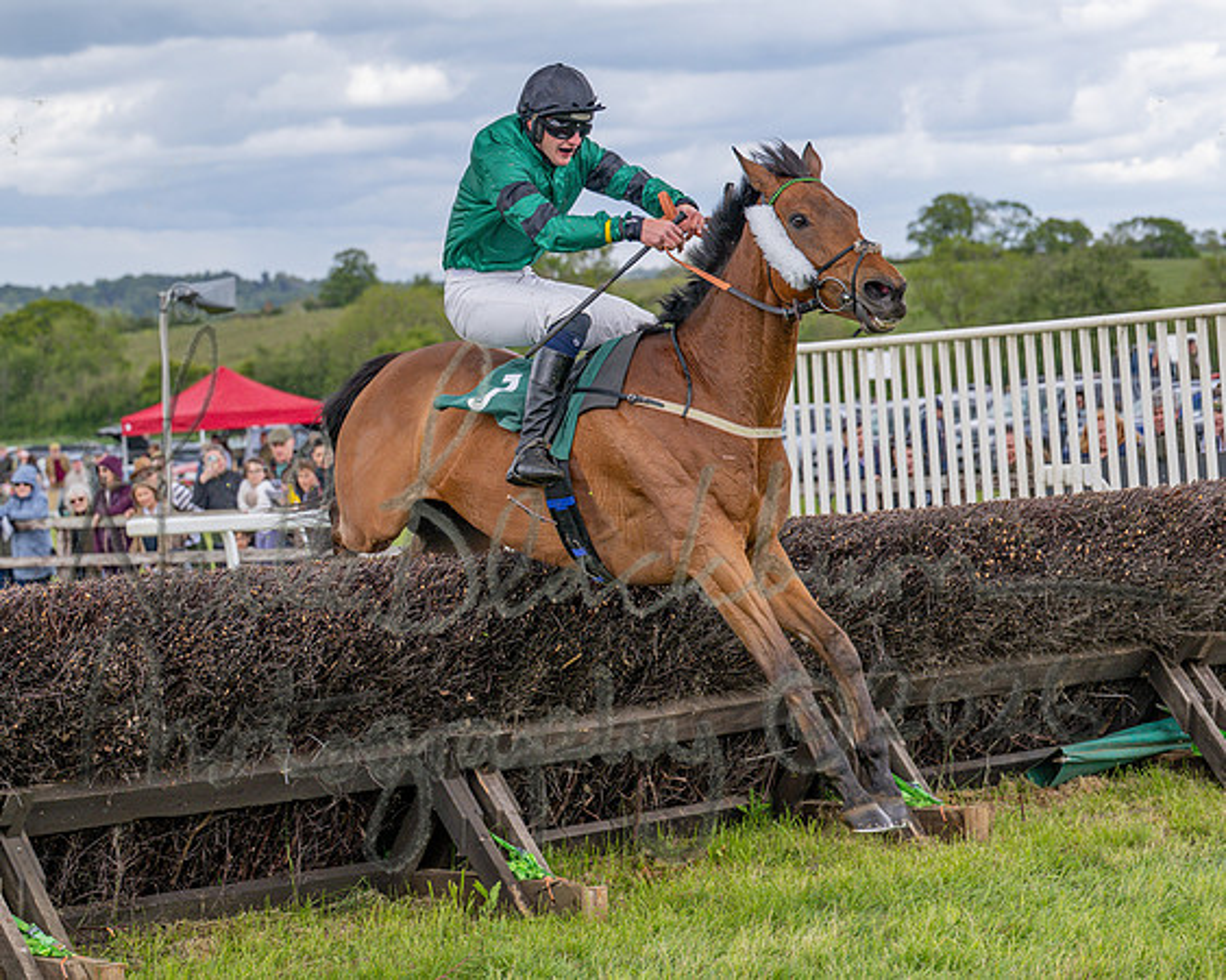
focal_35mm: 94
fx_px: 3402
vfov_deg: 16.4
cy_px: 583
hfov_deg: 20.4
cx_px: 580
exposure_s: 1/1600
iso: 400
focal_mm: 70
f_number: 4
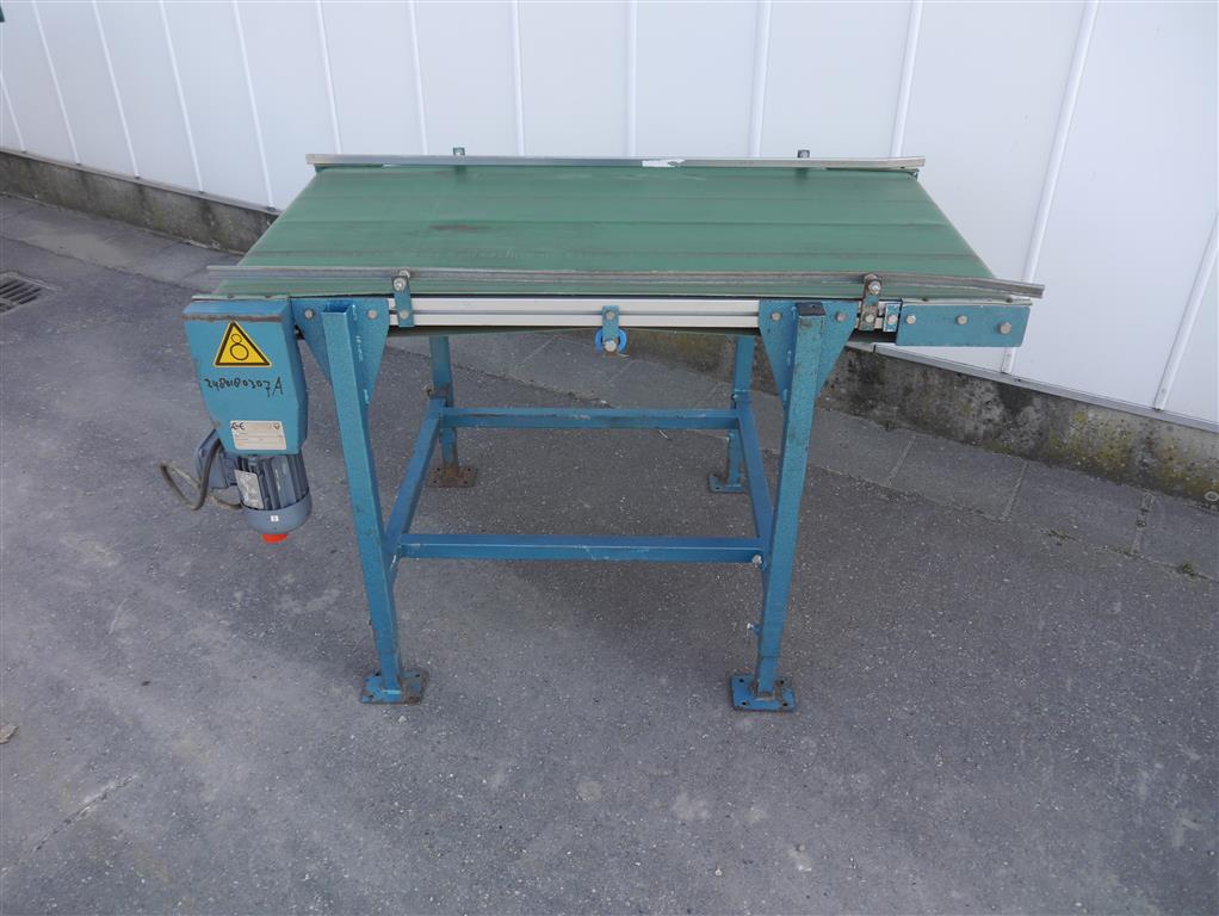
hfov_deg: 63.4
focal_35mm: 28
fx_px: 987
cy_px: 458
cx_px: 610
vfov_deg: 49.8
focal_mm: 14
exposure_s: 1/160
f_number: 4.5
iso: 160
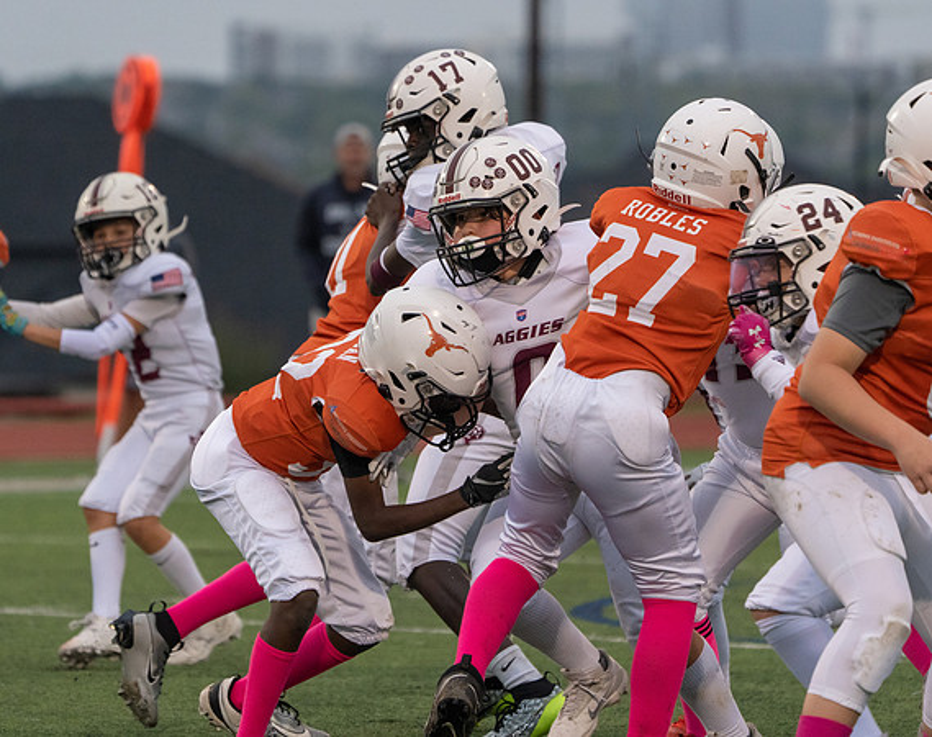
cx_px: 425
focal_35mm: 397
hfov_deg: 4.9
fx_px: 10904
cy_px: 363
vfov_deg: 3.9
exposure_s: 1/1000
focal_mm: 285
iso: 3200
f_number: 5.6
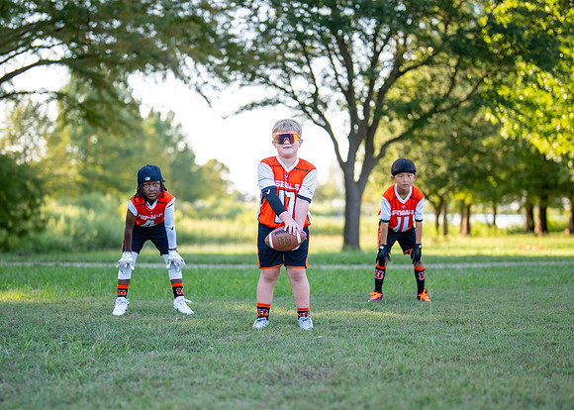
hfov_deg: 28.9
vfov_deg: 20.8
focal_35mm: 68
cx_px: 259
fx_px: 1114
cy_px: 234
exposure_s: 1/1600
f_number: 1.2
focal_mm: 50
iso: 160
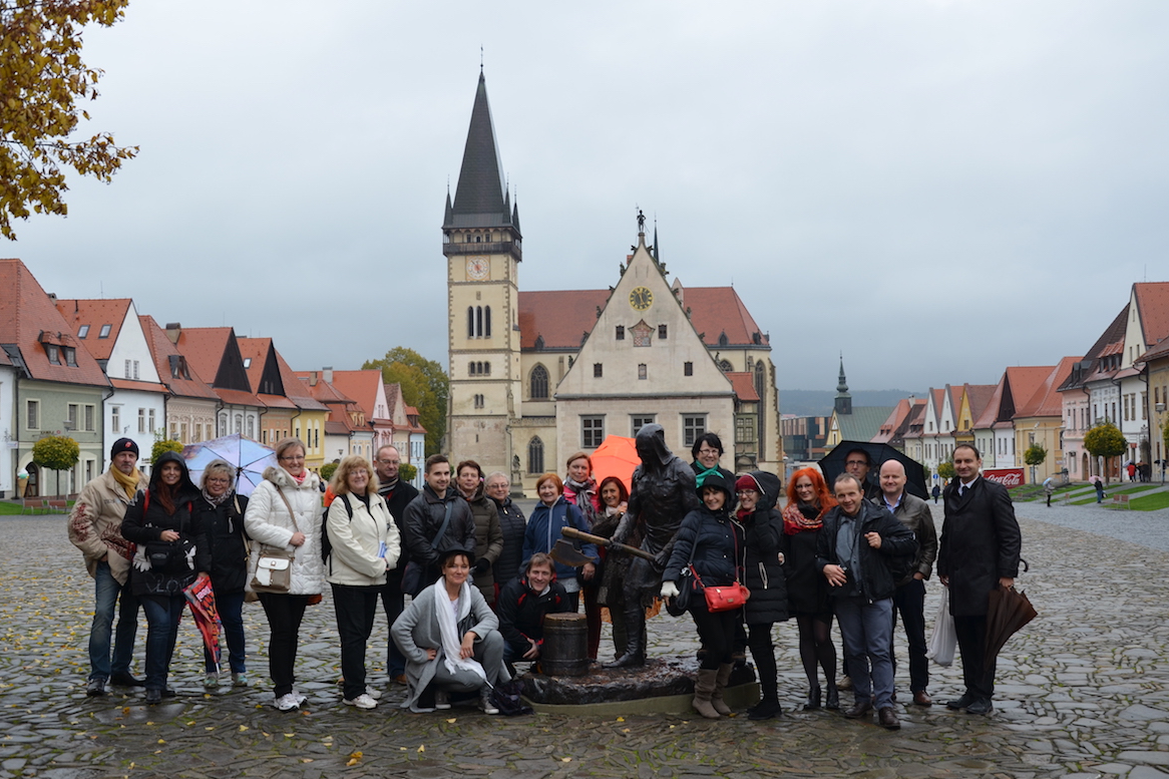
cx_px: 599
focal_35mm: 39
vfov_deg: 34.6
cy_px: 398
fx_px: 1250
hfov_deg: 50.1
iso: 200
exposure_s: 1/160
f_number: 6.3
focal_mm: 25
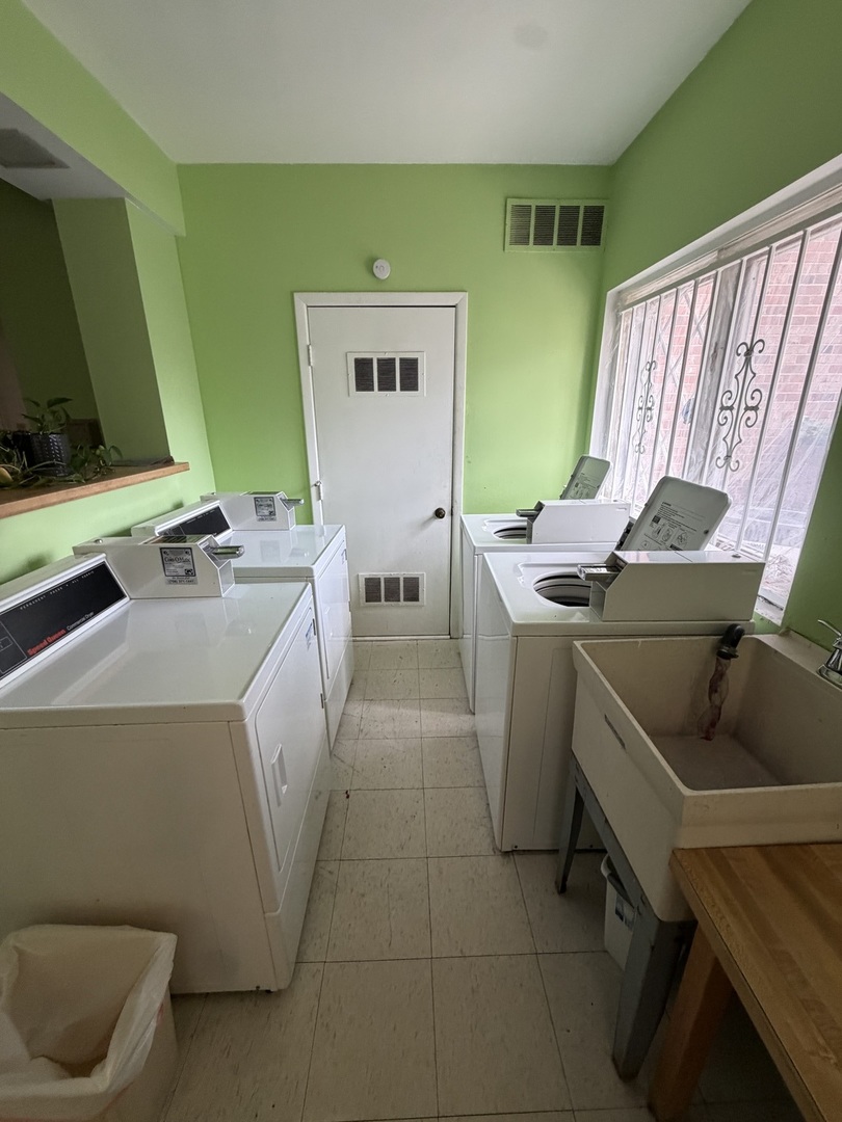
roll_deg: +0.5
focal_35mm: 14
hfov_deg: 85.7
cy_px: 561
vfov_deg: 102.1
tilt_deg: -19.2
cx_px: 421
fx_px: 454
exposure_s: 1/120
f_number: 2.2
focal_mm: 2.22
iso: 250
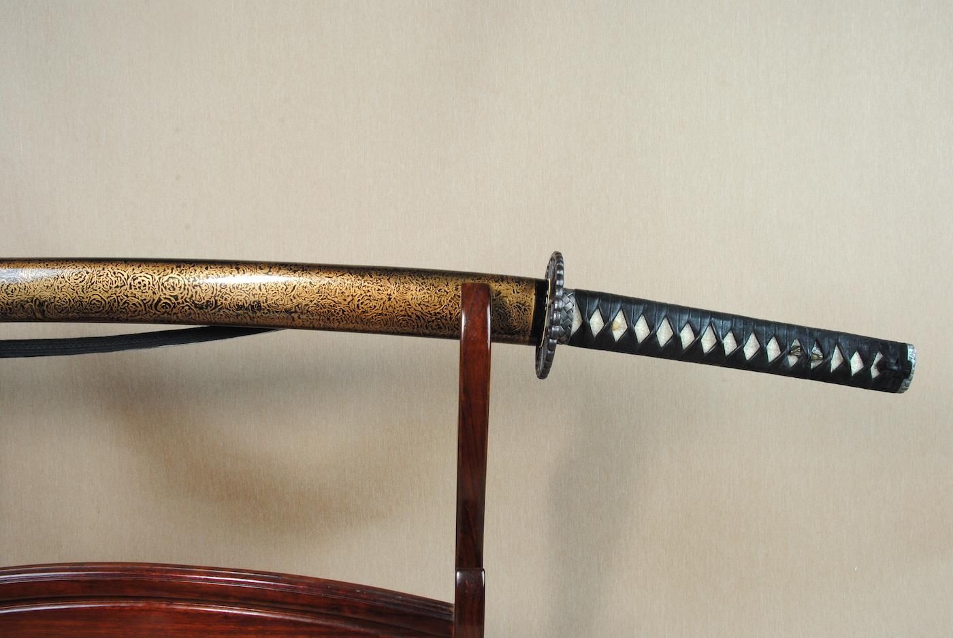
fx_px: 795
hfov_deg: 61.9
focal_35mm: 30
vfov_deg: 43.7
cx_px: 476
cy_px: 319
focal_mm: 20
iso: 200
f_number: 11
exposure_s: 1/2
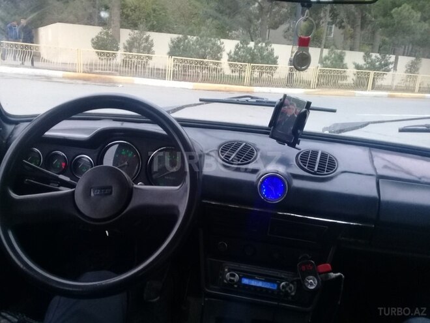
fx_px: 385
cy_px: 162
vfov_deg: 45.4
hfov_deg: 58.4
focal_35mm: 31
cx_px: 215
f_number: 2.2
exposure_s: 1/33
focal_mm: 3.3
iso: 125
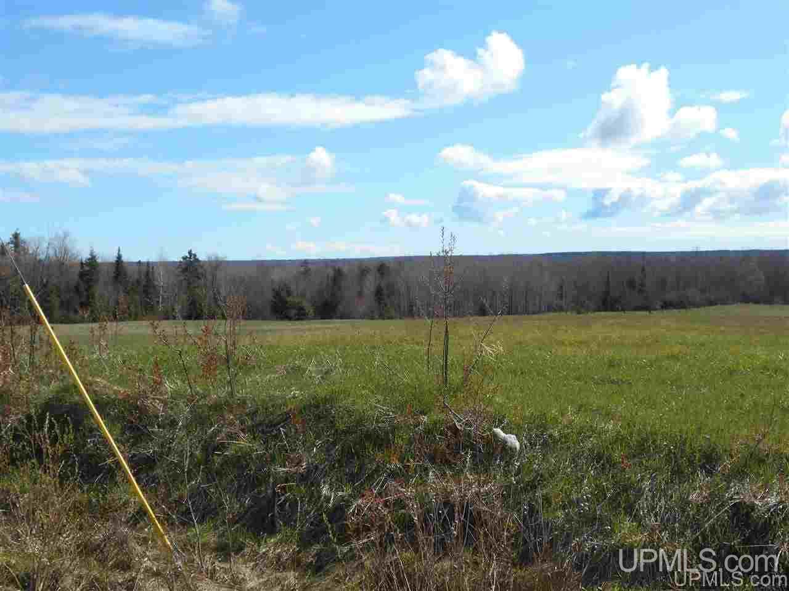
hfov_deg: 50.2
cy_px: 296
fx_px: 843
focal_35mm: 37
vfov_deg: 38.6
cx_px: 394
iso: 80
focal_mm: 6.7
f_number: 3.9
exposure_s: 1/800
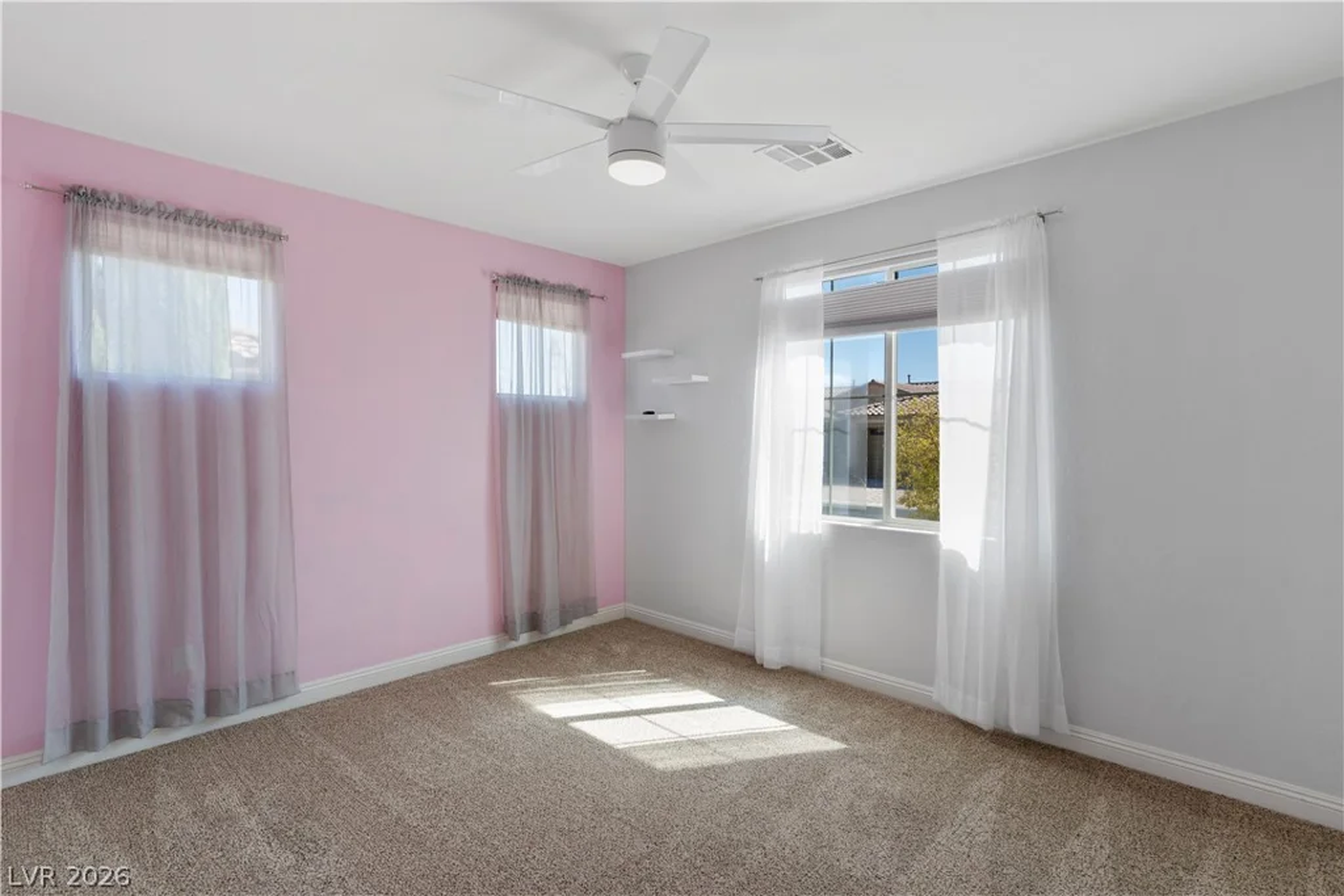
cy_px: 448
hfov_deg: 93.3
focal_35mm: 17
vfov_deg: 70.5
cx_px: 672
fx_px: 635
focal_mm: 17
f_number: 8
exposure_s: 1/20
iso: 500
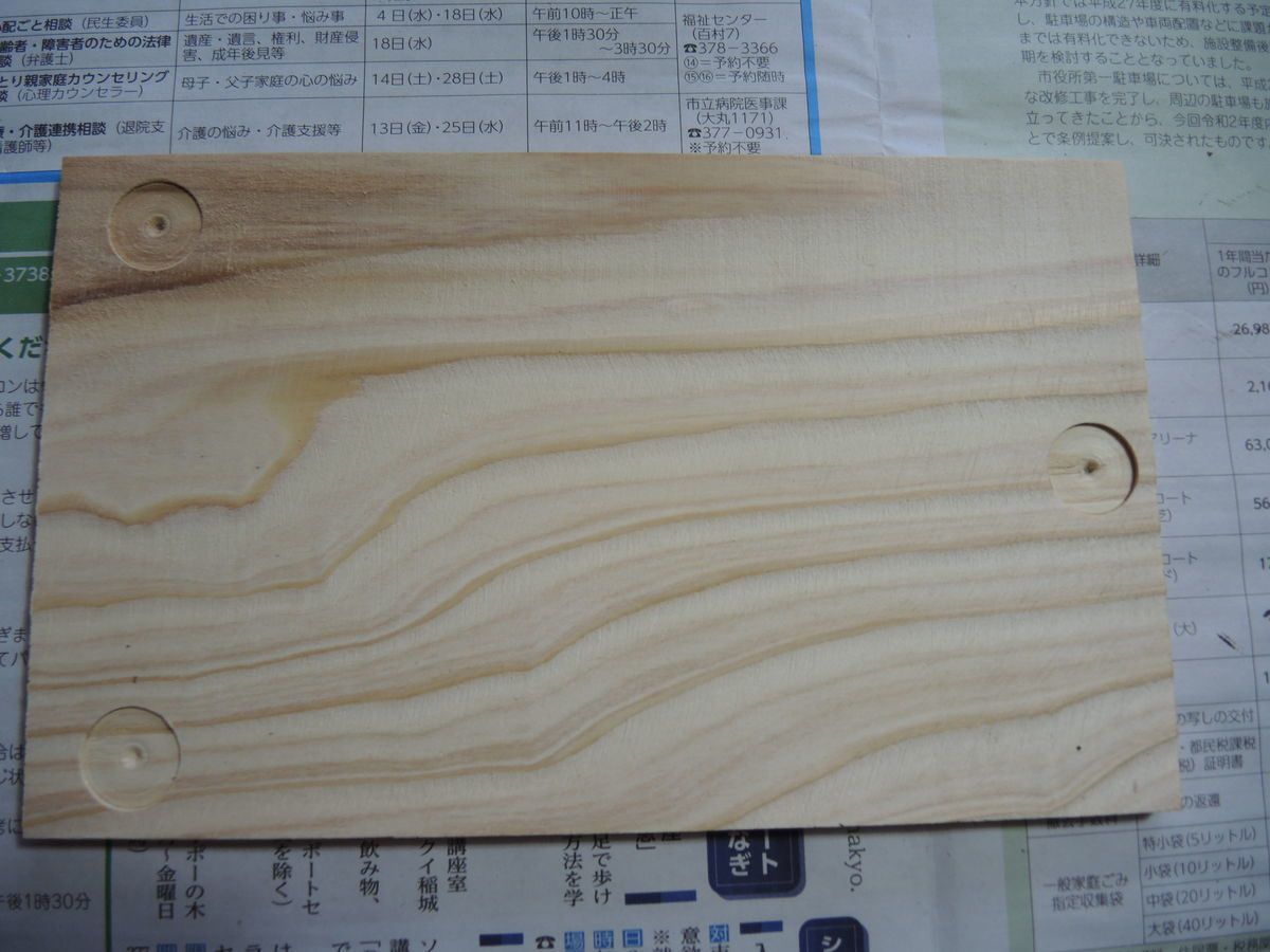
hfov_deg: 63.4
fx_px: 1027
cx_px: 635
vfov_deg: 49.7
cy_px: 476
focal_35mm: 28
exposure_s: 1/30
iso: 125
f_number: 2
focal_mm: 6
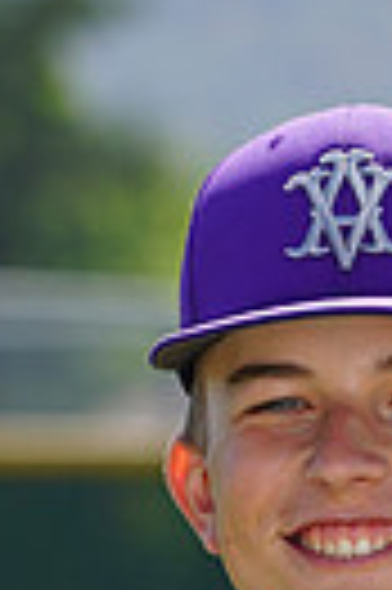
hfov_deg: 1.5
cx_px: 644
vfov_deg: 2.3
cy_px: 1063
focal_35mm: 896
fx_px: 14672
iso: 100
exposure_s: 1/250
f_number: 8
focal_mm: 203
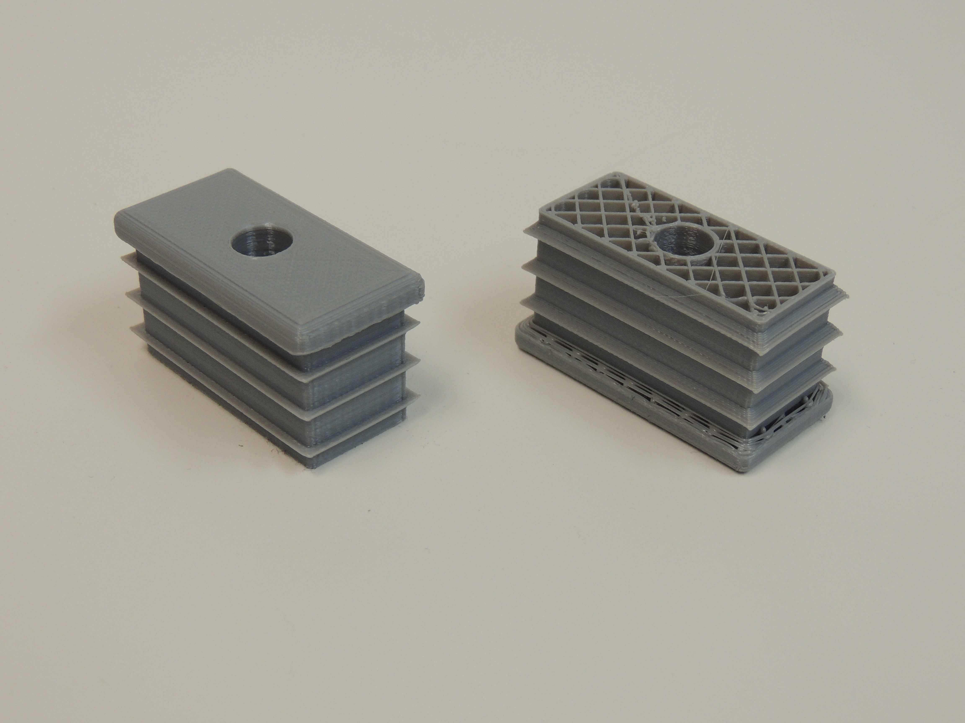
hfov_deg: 34.9
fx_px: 1533
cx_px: 482
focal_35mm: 55
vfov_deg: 26.6
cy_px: 362
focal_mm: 9.8
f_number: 3.7
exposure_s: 1/60
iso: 220
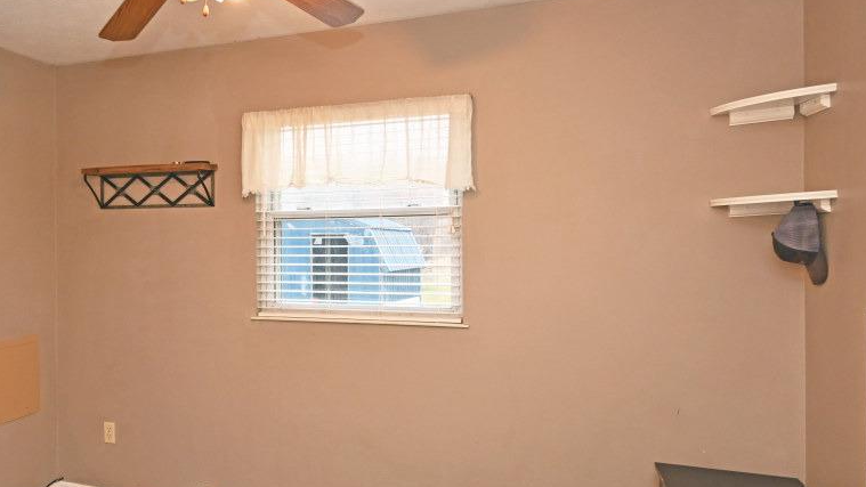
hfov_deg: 63.8
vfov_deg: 40.2
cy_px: 247
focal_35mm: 29
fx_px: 666
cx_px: 267
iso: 280
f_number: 4
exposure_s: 1/60
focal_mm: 14
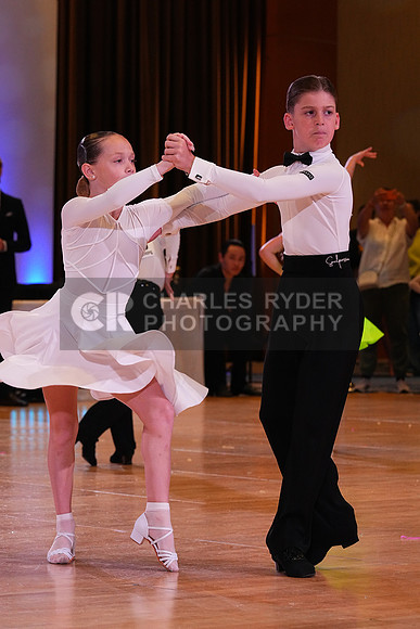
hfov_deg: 9.1
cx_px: 210
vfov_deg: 13.6
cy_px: 314
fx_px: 2641
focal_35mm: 151
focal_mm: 151
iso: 5000
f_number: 8
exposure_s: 1/320
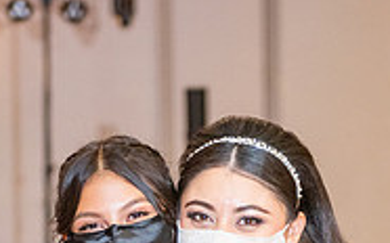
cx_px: 191
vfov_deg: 6.6
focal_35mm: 197
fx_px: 2093
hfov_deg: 10.6
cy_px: 353
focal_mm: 62
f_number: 2.8
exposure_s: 1/250
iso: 1600
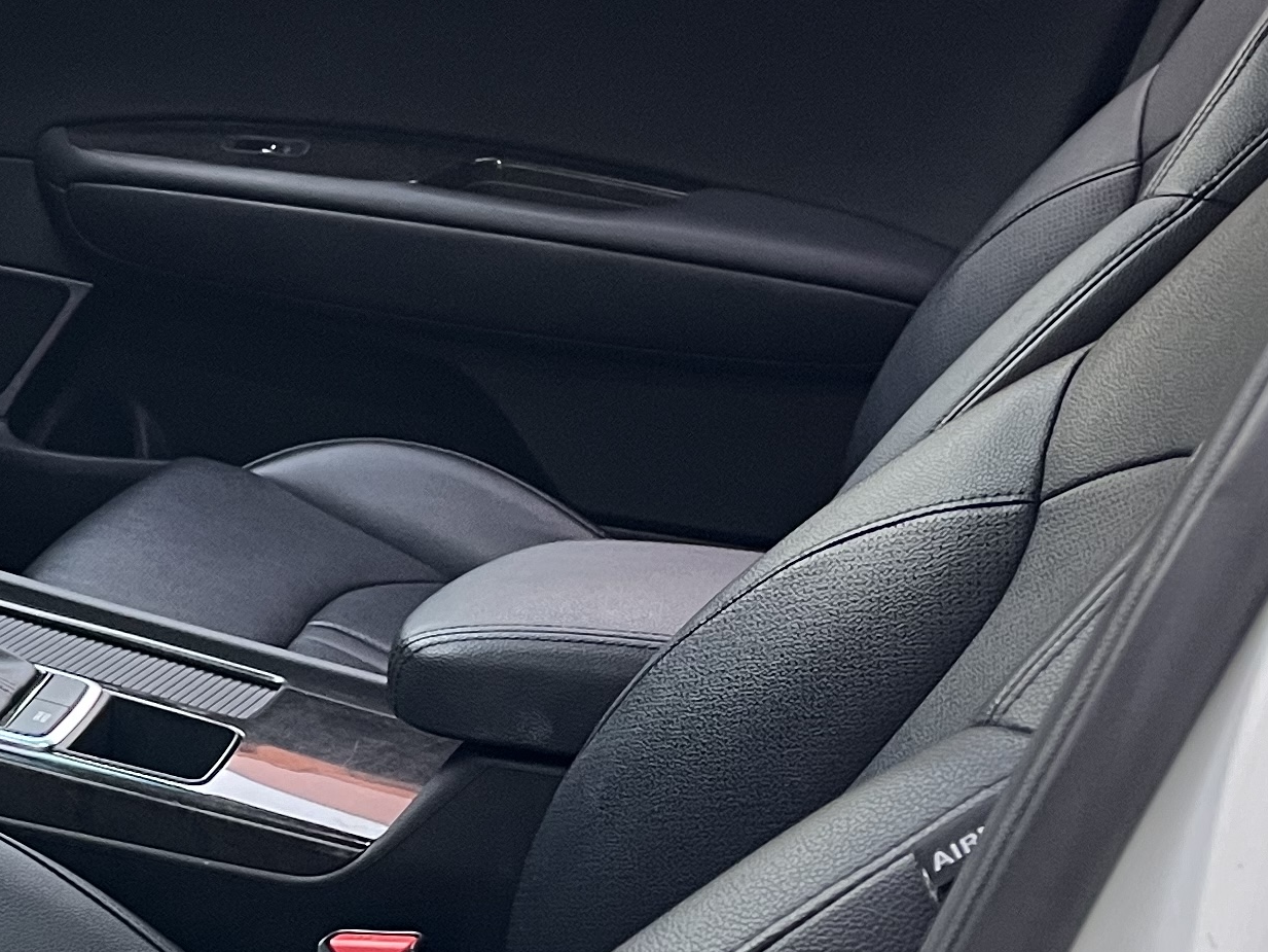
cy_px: 480
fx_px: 3114
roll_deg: -3.8
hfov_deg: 21.0
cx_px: -352
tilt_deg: -19.1
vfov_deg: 17.4
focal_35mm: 85
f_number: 1.6
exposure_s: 1/60
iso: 250
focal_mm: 5.1
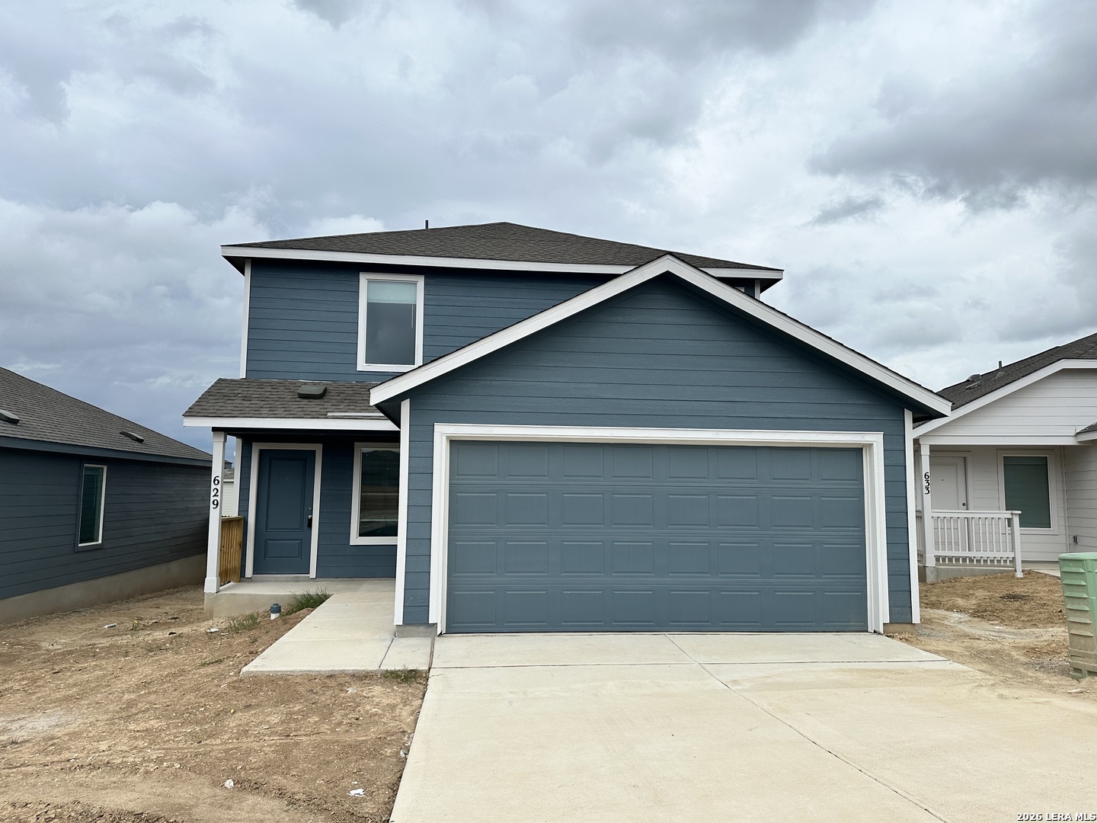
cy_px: 412
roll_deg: -1.0
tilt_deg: +5.8
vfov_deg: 56.8
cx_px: 548
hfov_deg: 71.6
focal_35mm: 24
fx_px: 761
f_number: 1.78
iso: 80
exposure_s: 1/4545
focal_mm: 6.86
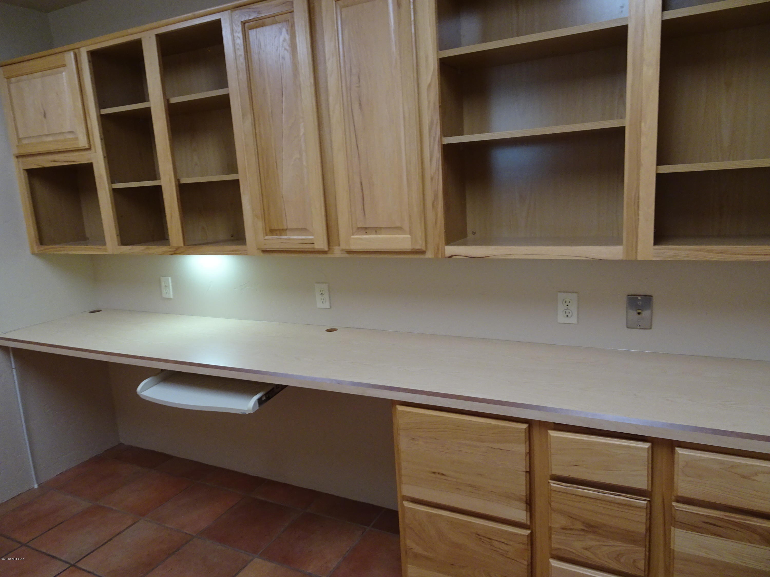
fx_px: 534
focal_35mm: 24
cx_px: 385
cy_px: 288
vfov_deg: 56.8
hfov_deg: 71.6
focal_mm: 4.1
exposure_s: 1/30
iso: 250
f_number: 3.5
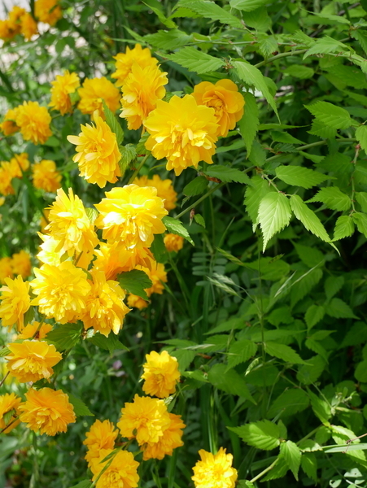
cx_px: 184
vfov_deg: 38.2
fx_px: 706
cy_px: 244
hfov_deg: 29.1
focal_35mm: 50
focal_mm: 25
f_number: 7.1
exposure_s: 1/250
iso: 800
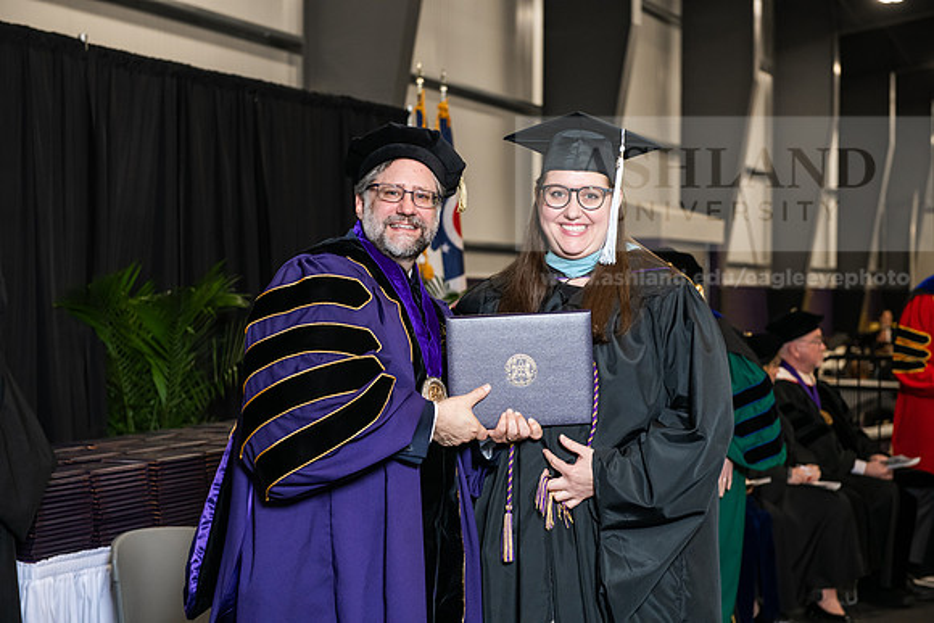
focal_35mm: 70
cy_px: 312
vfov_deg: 19.5
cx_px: 467
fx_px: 1816
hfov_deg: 28.8
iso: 2000
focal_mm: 70
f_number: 5
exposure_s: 1/200
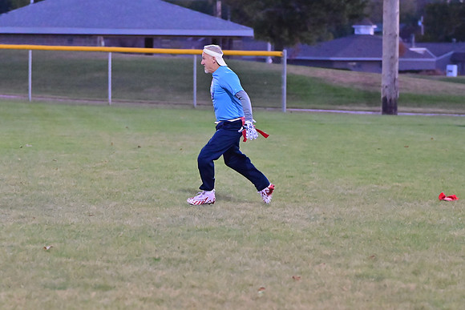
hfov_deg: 11.4
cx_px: 232
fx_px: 2325
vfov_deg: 7.6
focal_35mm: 180
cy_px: 155
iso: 6400
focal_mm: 120
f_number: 4
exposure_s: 1/500
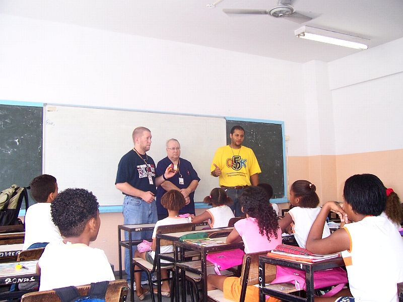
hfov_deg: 54.0
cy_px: 151
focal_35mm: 34
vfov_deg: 41.8
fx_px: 396
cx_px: 202
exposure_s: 1/60
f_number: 2.7
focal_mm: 5.6
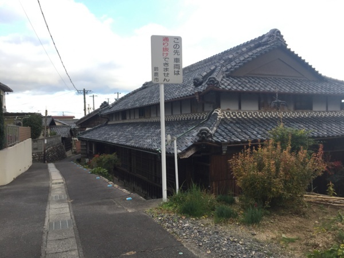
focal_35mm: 29
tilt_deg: -2.0
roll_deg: +1.1
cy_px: 129
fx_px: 288
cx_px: 172
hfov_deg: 61.7
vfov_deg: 48.2
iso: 32
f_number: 2.2
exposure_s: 1/265
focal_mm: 4.15
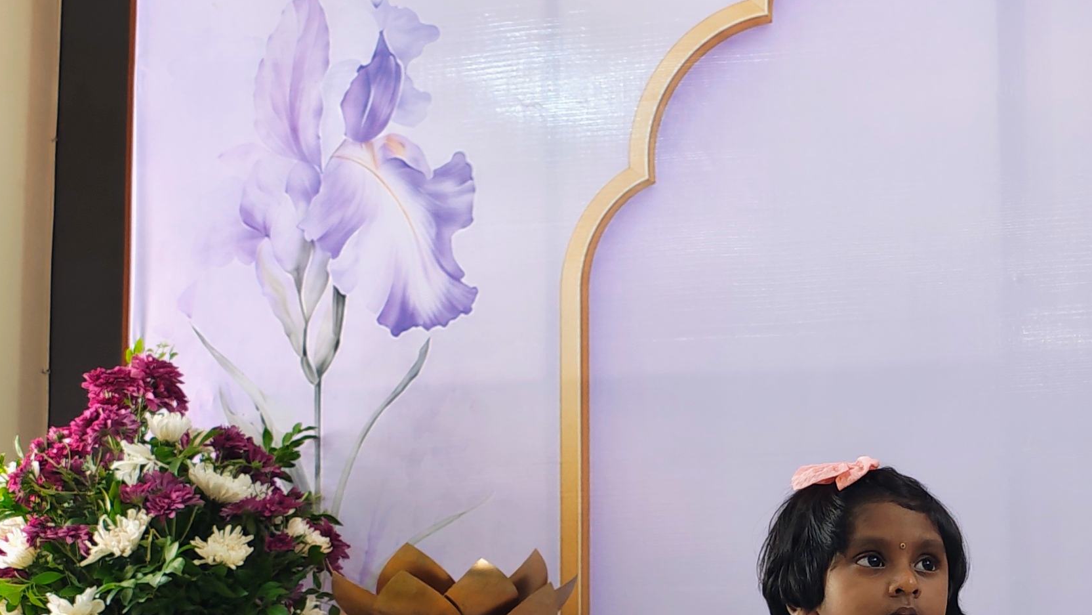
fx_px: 1940
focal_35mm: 67
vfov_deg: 17.6
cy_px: 605
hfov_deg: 30.3
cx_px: 947
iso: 819
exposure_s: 1/50
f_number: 1.4
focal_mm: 5.89
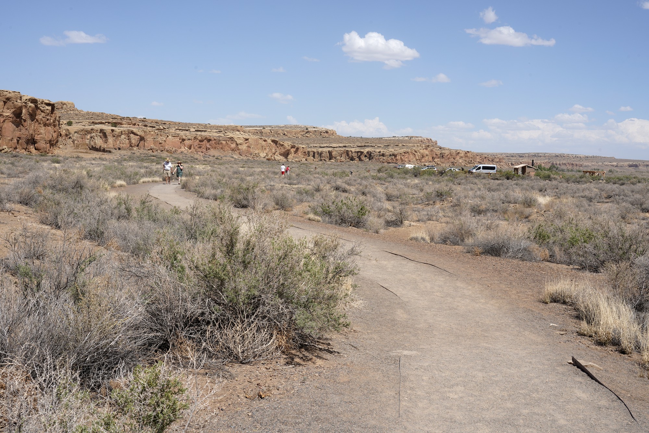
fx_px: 775
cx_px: 324
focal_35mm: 43
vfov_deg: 31.2
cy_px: 216
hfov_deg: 45.4
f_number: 18
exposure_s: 1/100
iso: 100
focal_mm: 43
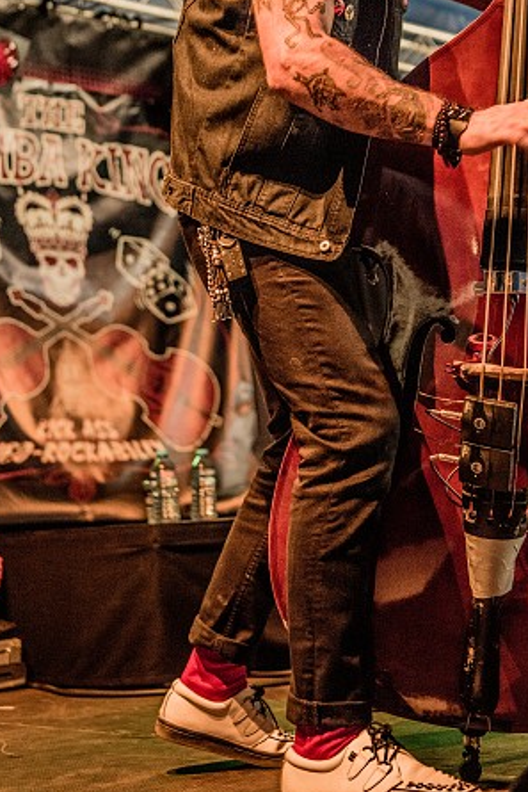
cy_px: 176
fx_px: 1495
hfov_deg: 20.0
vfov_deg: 29.1
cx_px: 321
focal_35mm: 68
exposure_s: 1/100
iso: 2500
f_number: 2.8
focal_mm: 42
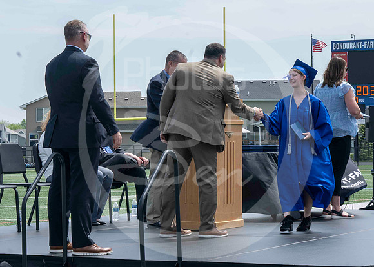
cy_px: 95
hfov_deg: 16.8
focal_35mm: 119
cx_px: 207
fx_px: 1265
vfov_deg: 12.0
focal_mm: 70
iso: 200
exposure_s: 1/250
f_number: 13
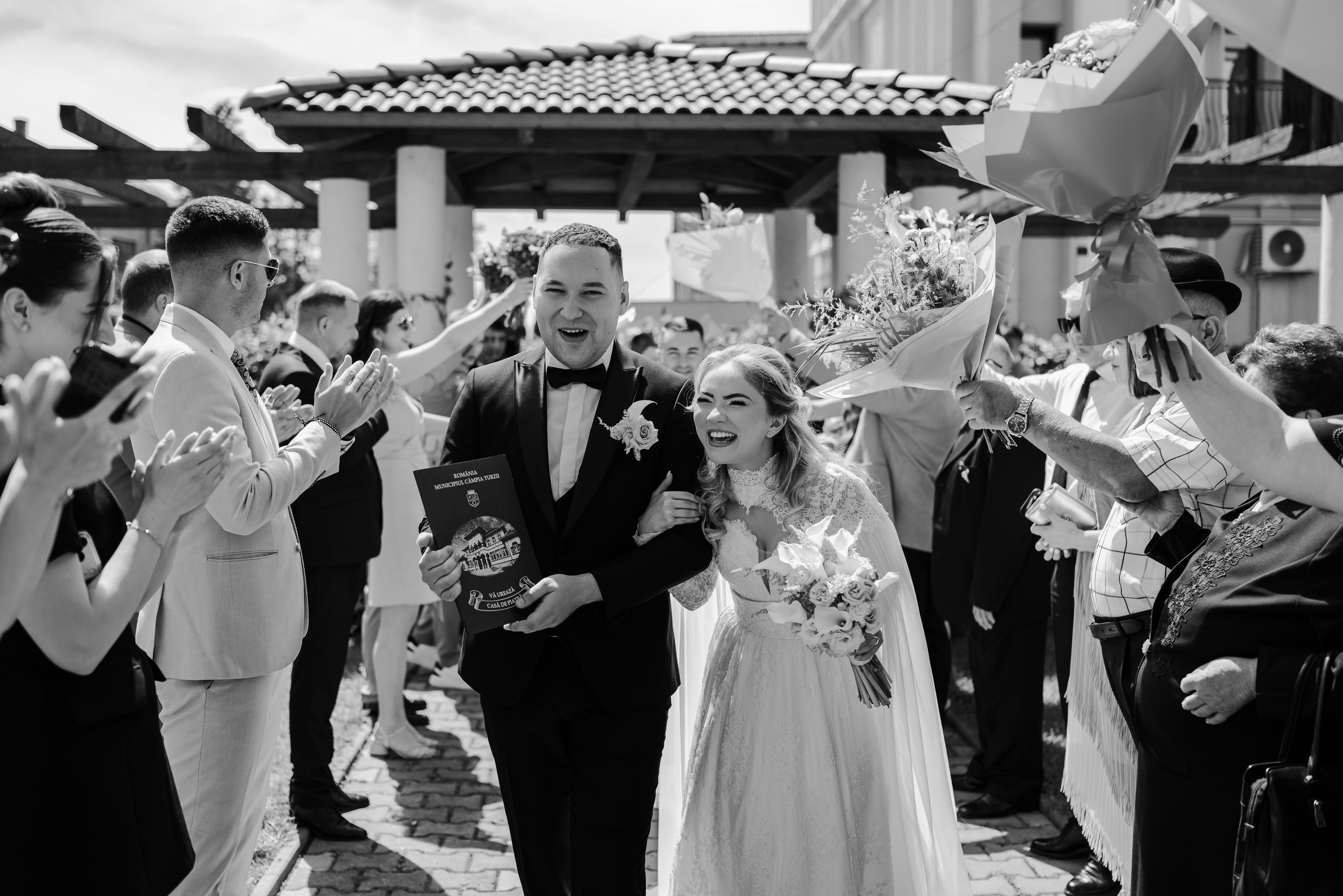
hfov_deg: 54.4
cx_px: 672
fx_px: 1306
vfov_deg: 37.9
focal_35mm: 35
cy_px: 448
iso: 100
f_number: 2.2
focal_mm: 35
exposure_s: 1/1250
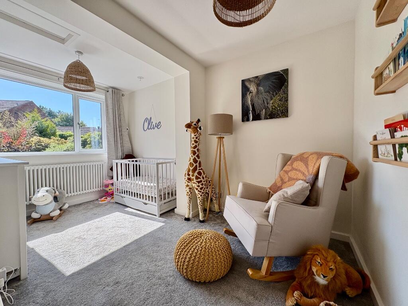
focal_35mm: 14
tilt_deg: -1.1
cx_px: 204
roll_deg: +1.1
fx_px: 165
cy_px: 153
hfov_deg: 102.1
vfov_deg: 85.7
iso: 64
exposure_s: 1/297
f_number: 2.2
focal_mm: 2.22
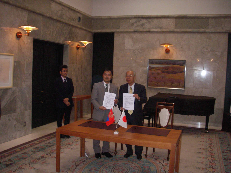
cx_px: 116
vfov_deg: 37.7
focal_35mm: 38
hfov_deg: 49.0
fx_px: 254
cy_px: 86
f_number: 3.3
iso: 320
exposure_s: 1/40
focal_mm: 6.3
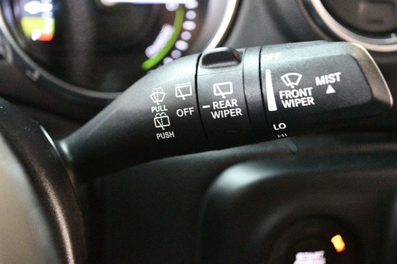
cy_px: 132
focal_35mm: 54
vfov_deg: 25.0
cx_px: 198
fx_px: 595
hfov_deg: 36.9
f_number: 5
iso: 12800
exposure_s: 1/15
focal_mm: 36
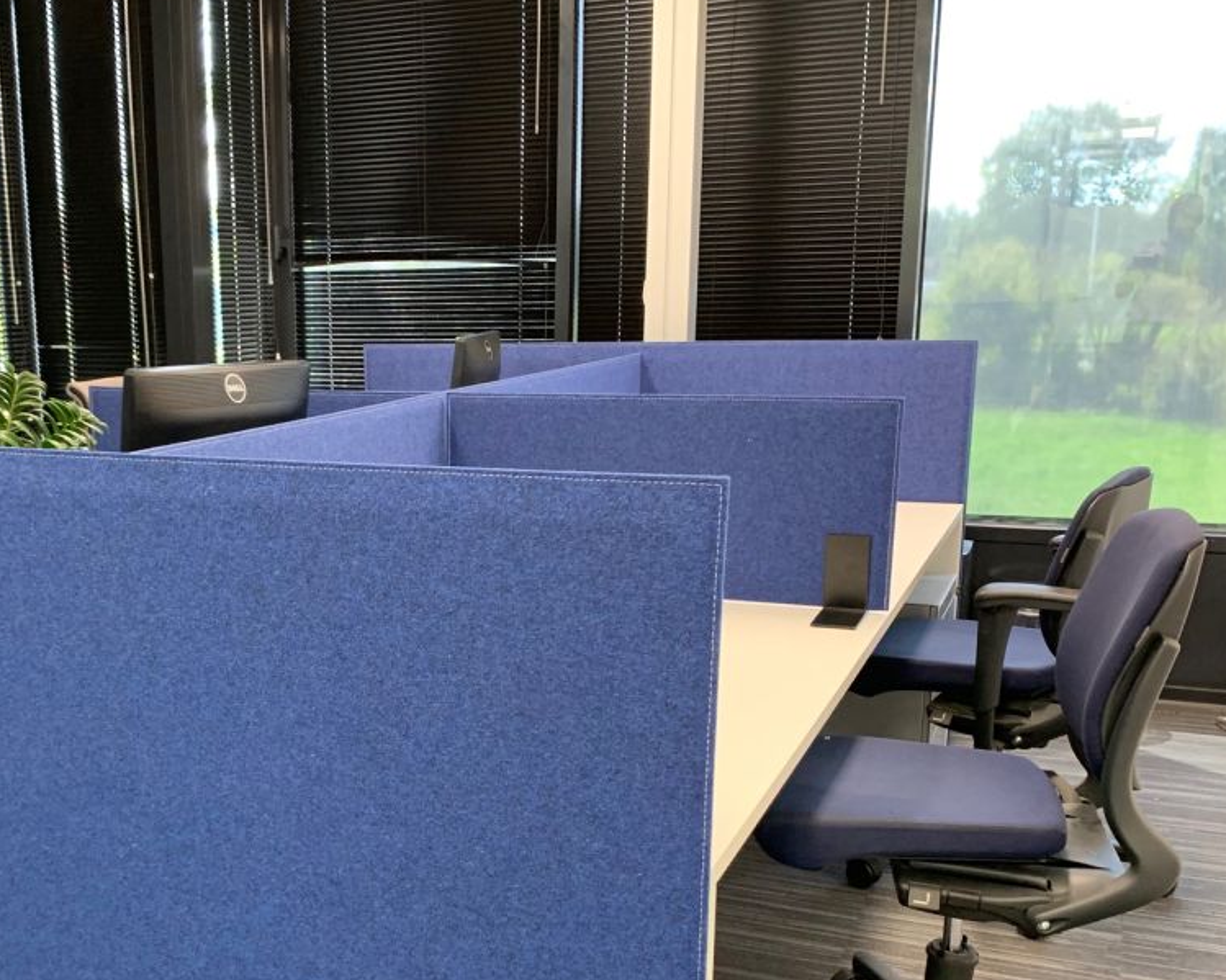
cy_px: 663
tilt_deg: -15.2
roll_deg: +0.9
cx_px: 319
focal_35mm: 41
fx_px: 1487
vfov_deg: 36.1
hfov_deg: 43.5
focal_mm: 4.25
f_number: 1.8
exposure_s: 1/50
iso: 320
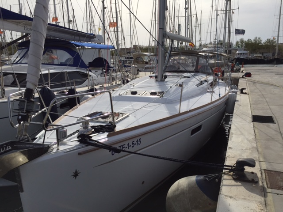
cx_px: 142
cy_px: 106
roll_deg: +0.8
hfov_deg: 61.7
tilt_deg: -9.2
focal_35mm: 29
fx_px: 237
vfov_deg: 48.2
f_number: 2.2
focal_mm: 4.15
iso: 32
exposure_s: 1/5650
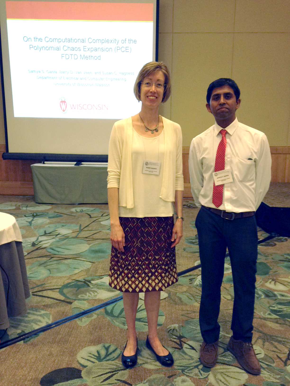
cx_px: 145
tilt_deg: -9.6
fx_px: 369
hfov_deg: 42.9
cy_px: 193
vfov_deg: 55.4
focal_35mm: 33
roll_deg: -0.2
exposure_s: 1/20
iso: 125
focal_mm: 4.12
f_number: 2.4
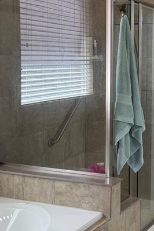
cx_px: 148
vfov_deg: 31.2
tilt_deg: -1.4
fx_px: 411
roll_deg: +0.1
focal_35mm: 64
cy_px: 77
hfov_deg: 20.7
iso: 125
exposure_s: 1/120
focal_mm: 6.76
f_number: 1.78
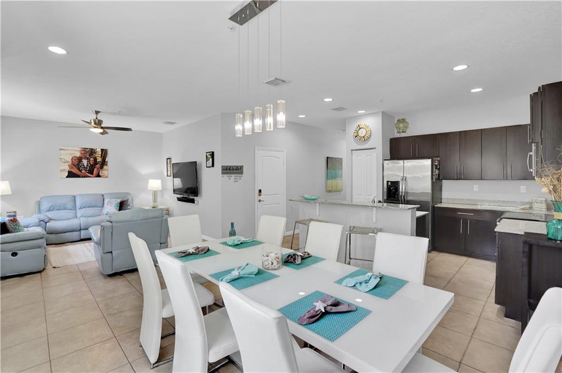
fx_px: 250
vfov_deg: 73.7
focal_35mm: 16
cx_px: 281
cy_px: 186
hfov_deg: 96.8
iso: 1600
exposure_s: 1/250
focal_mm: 16
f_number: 2.8
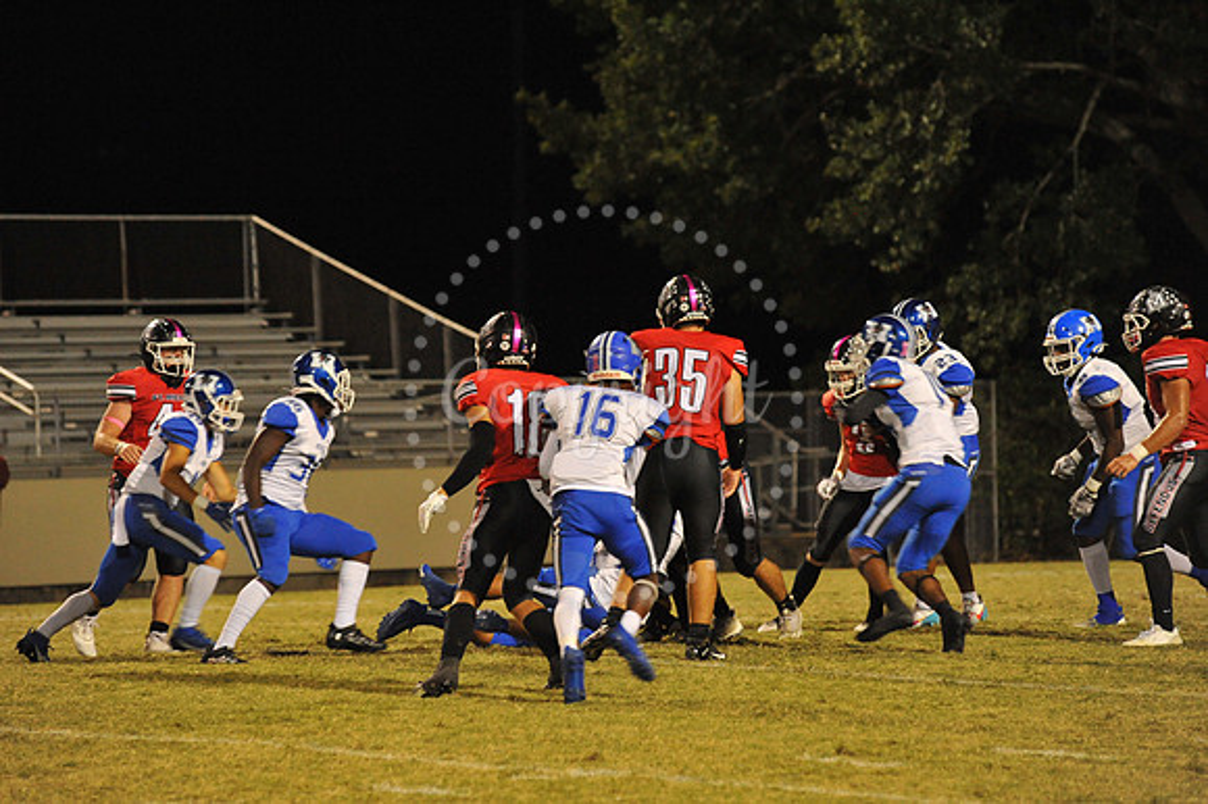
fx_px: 6707
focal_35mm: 200
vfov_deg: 6.9
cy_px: 402
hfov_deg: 10.3
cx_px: 604
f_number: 5.6
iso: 5000
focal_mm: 200
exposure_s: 1/200
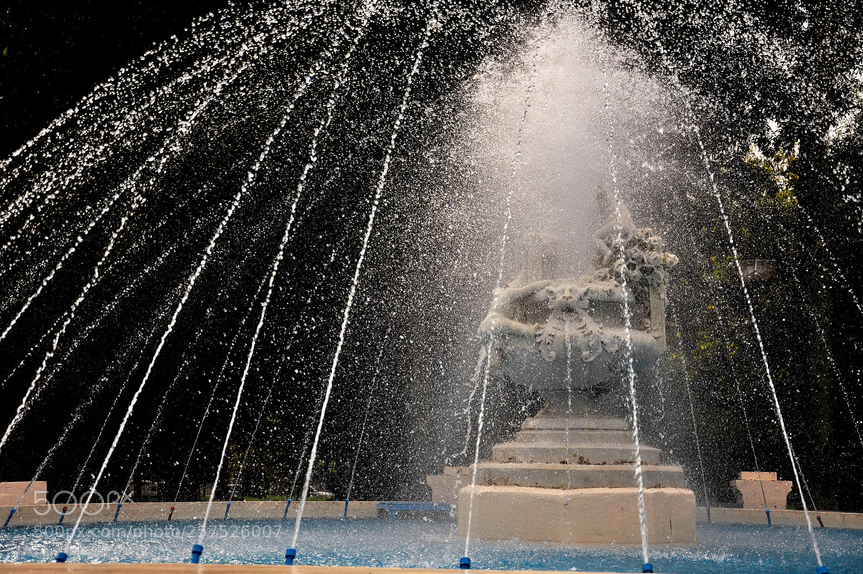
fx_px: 1724
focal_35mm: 72
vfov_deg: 18.9
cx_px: 432
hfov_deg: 28.1
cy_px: 287
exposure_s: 1/1250
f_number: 4.8
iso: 200
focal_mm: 48
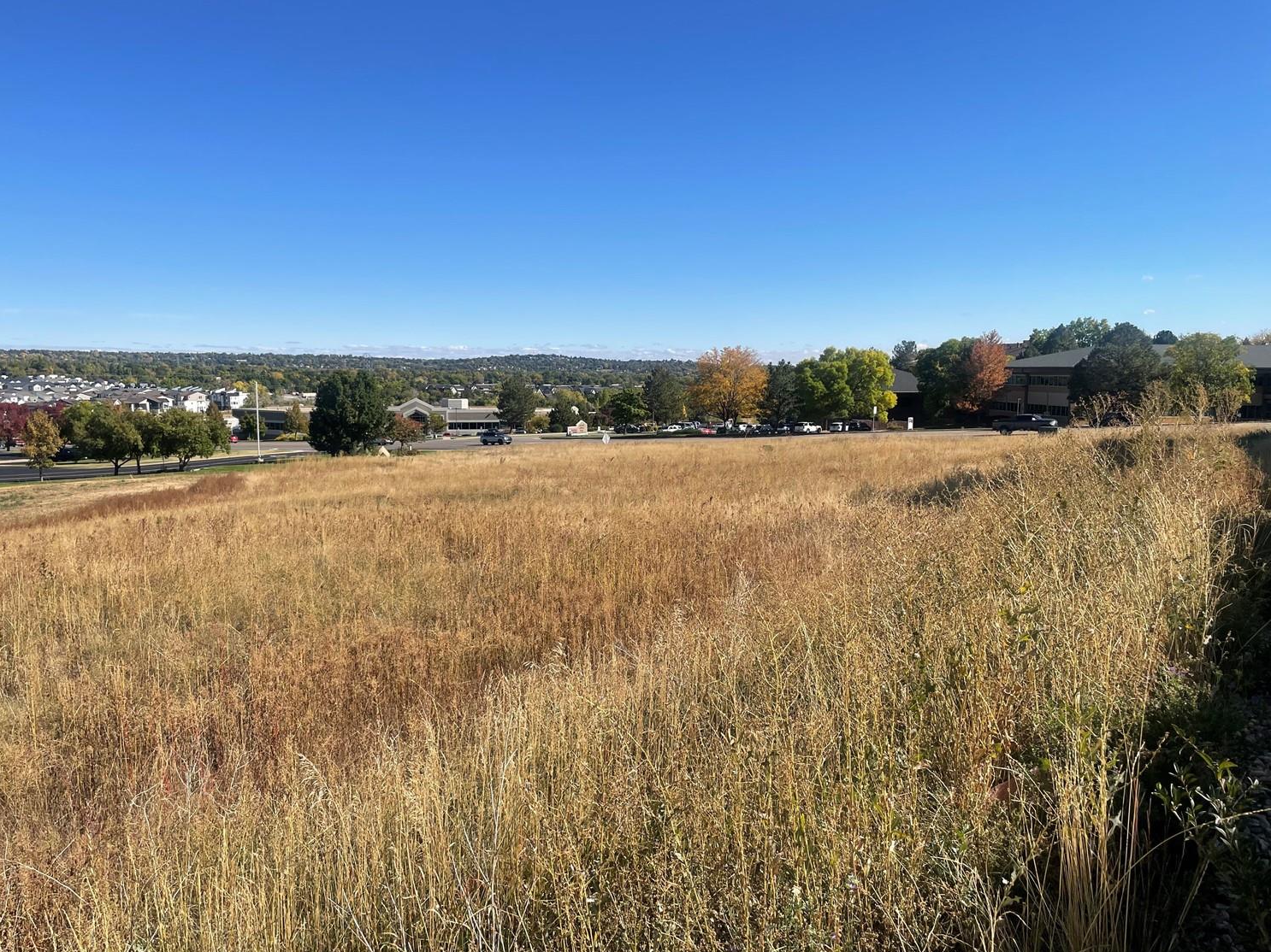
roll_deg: +0.5
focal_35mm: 28
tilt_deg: -6.6
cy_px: 485
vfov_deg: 49.7
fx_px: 1028
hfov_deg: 63.4
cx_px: 600
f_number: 1.6
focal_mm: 4.2
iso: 32
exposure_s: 1/3731
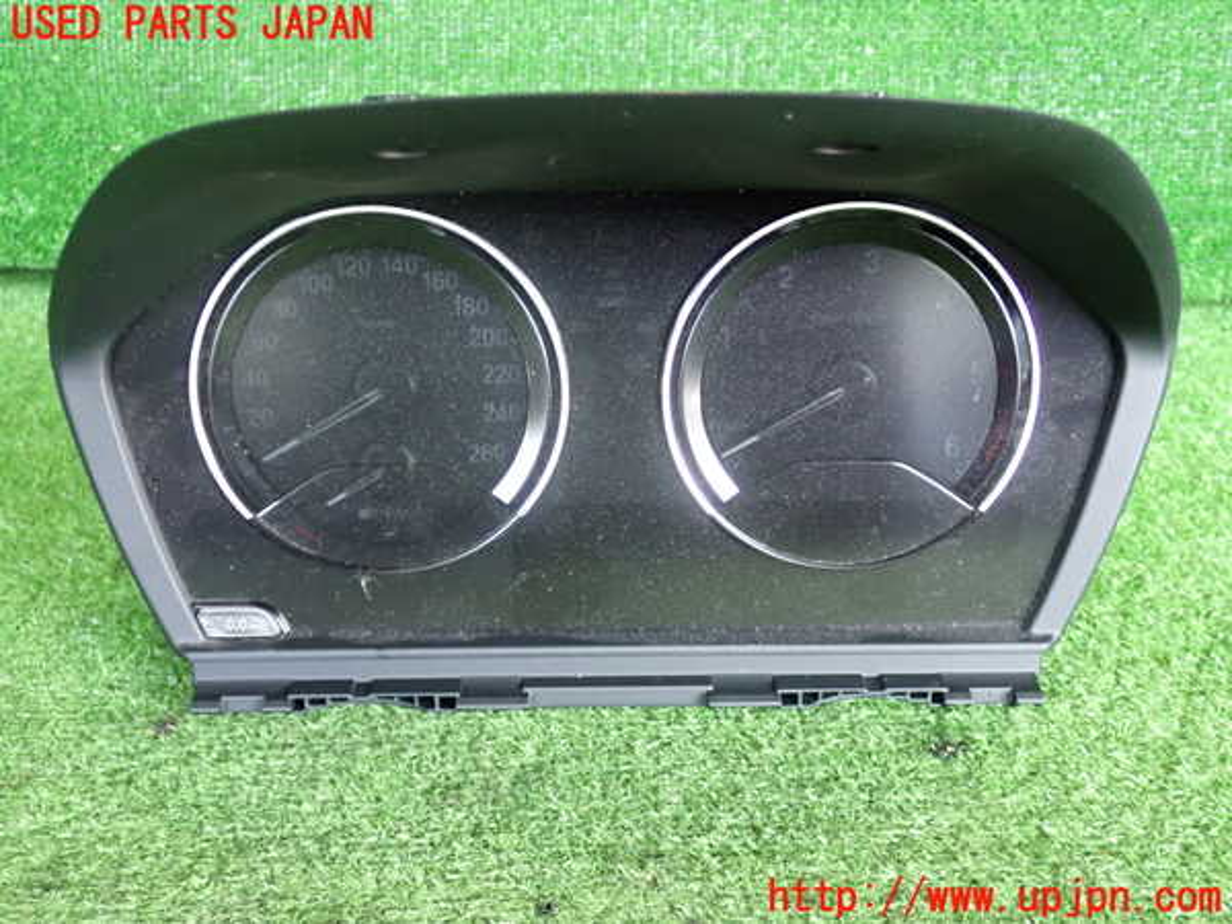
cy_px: 462
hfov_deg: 49.0
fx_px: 1352
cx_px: 616
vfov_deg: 37.7
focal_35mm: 38
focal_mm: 6.83
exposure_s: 1/30
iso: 800
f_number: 2.7
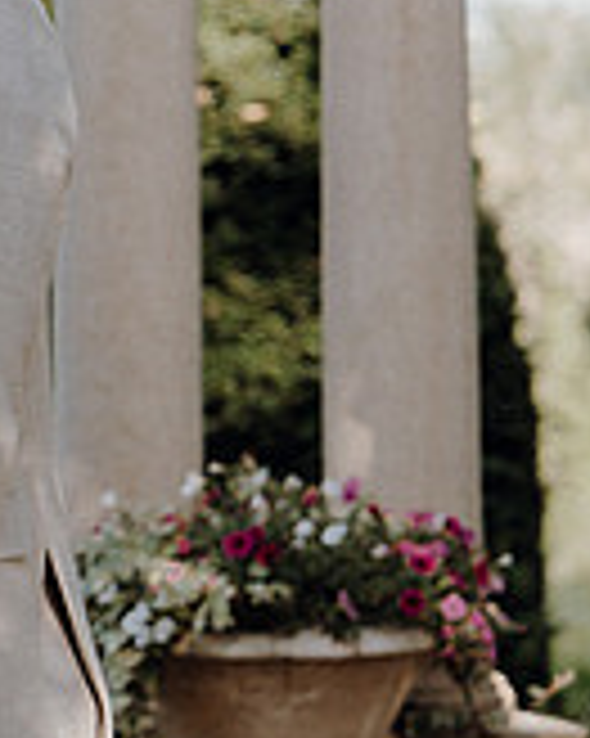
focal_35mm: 248
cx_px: -509
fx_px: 5418
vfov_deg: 7.8
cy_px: 232
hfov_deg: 6.1
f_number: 3.5
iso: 125
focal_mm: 70
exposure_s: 1/250
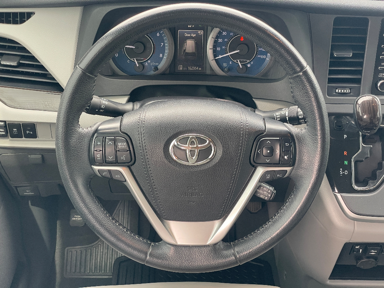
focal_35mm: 52
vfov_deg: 28.0
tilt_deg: -36.8
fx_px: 577
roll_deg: -2.8
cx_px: 192
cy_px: 144
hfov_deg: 36.8
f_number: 2
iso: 125
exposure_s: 1/122
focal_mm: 6
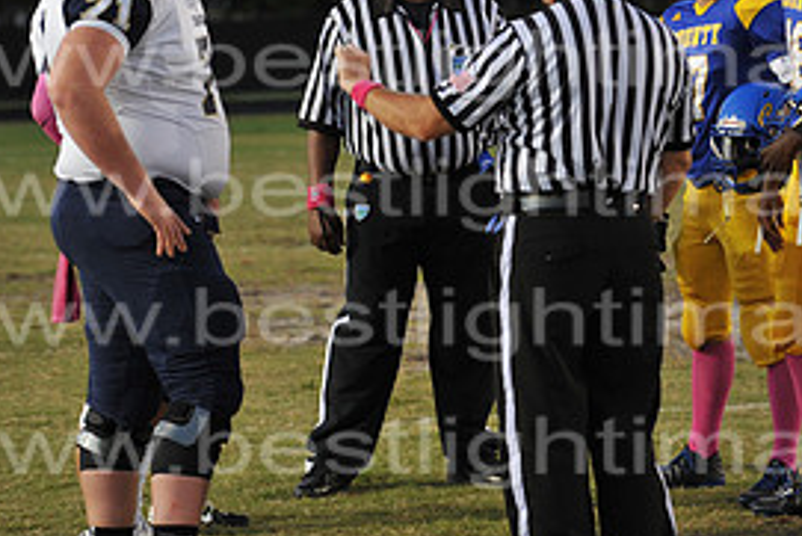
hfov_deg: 9.4
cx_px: 580
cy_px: 130
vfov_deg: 6.3
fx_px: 4859
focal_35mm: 218
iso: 1600
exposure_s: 1/400
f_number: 3.2
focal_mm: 102
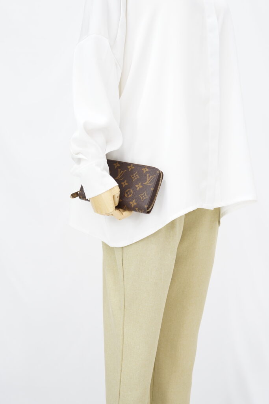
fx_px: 560
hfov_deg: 27.0
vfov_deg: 39.6
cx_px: 134
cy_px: 202
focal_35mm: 50
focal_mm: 50
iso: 640
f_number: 6.3
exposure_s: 1/6
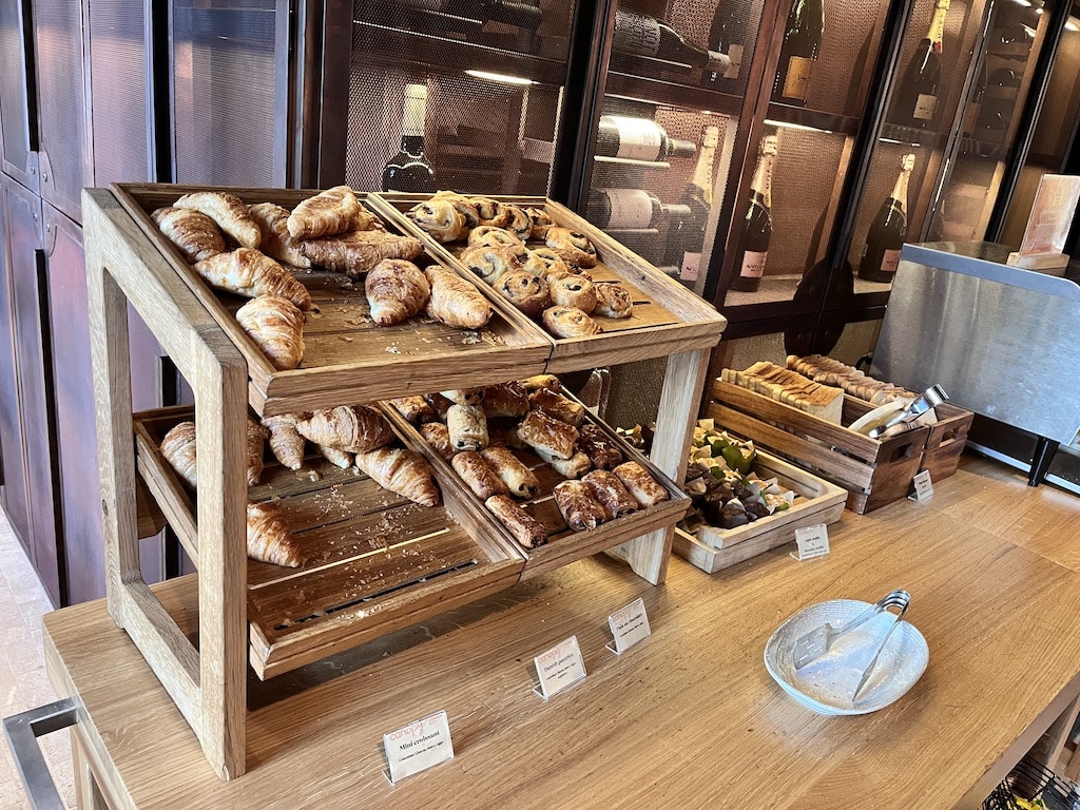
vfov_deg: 53.1
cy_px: 405
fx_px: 811
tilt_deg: -18.9
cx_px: 540
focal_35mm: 26
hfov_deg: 67.3
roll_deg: -7.8
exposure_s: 1/50
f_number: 1.6
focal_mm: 5.1
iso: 320
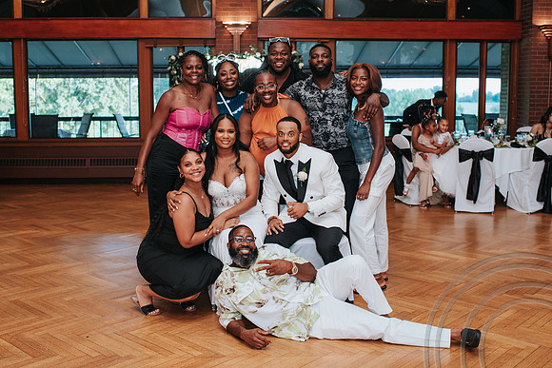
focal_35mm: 43
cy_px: 170
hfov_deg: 45.6
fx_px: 656
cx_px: 275
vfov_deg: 31.3
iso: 1000
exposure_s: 1/200
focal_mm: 35
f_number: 3.2
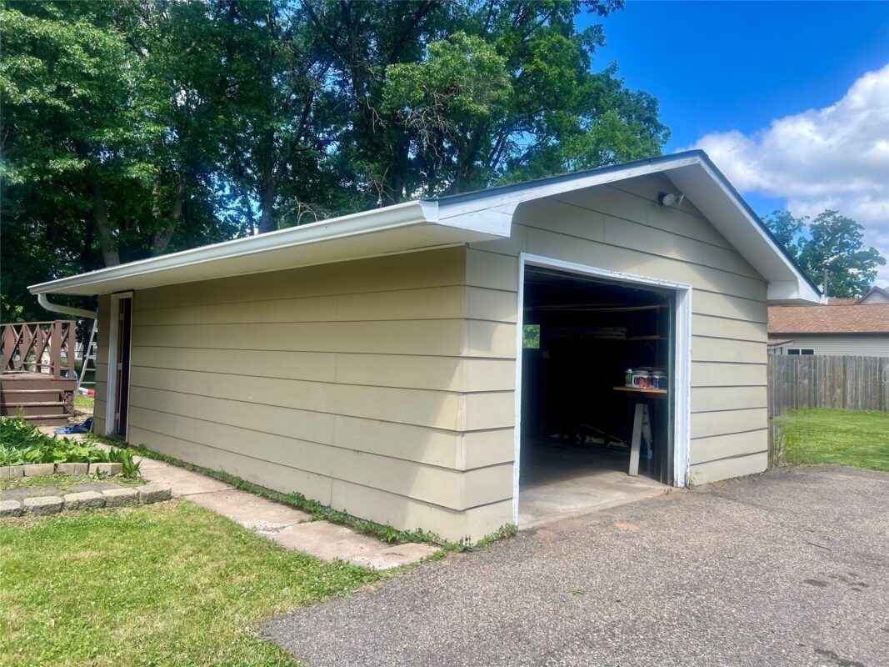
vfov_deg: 53.1
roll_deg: -1.1
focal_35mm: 26
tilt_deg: +3.1
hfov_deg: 67.3
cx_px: 444
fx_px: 668
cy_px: 334
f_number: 1.5
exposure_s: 1/1344
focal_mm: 5.7
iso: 50
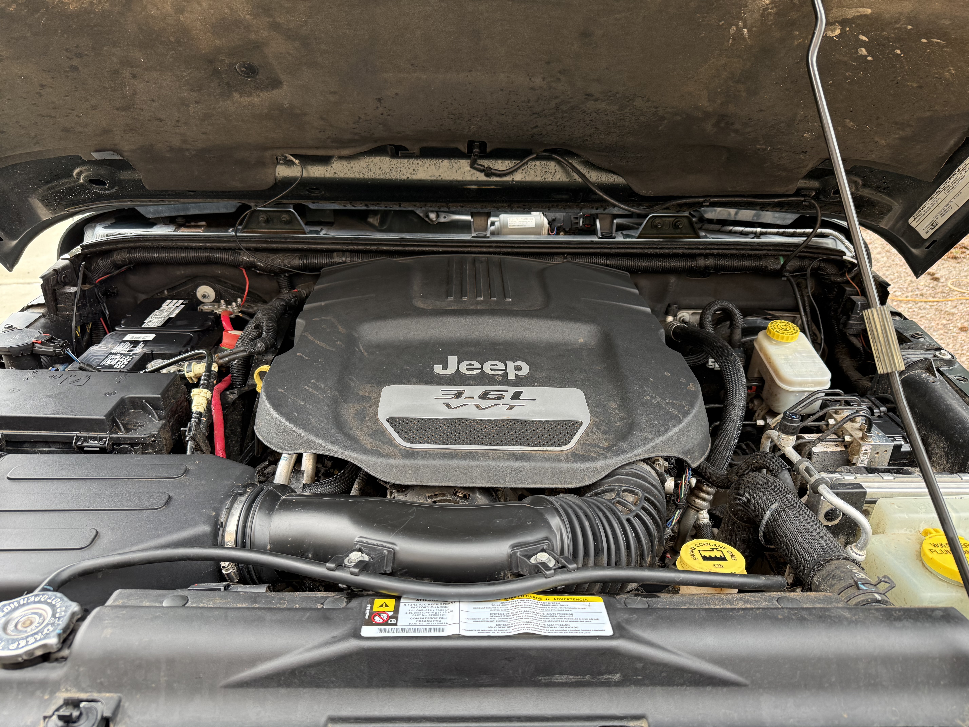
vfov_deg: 56.8
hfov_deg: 71.6
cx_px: 484
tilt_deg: -22.4
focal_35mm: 24
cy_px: 364
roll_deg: -1.3
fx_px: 672
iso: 160
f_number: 1.78
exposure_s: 1/165
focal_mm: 6.76
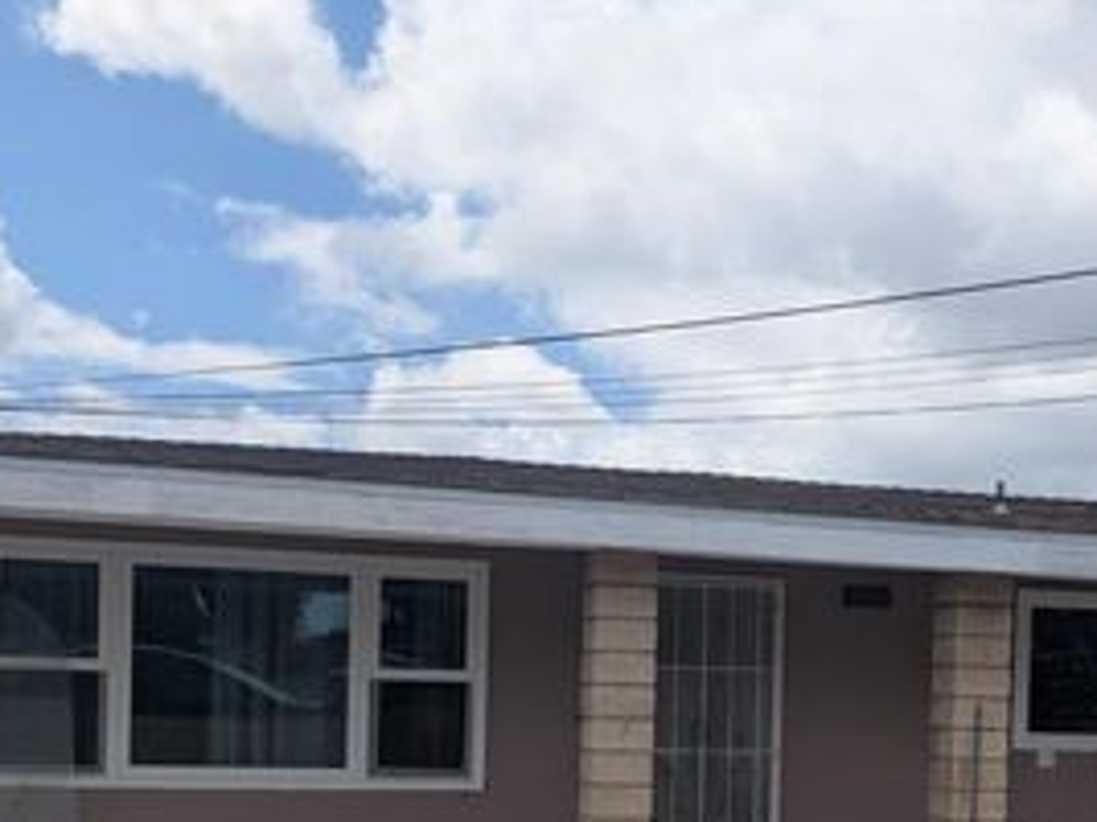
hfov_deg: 41.5
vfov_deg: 30.5
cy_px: 762
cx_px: 731
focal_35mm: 45
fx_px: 1425
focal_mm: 4.53
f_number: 1.7
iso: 29
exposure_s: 1/1653
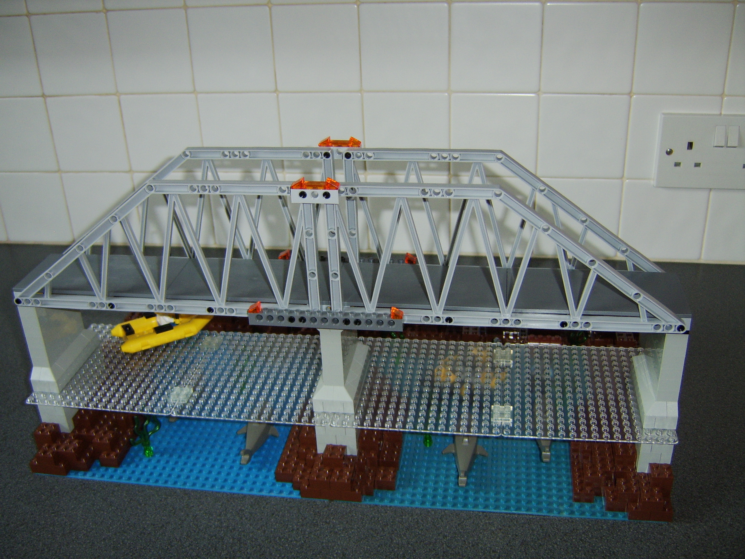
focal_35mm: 31
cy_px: 280
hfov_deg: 58.4
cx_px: 372
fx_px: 667
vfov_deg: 45.4
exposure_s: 1/30
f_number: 2.7
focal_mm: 8.13
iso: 141
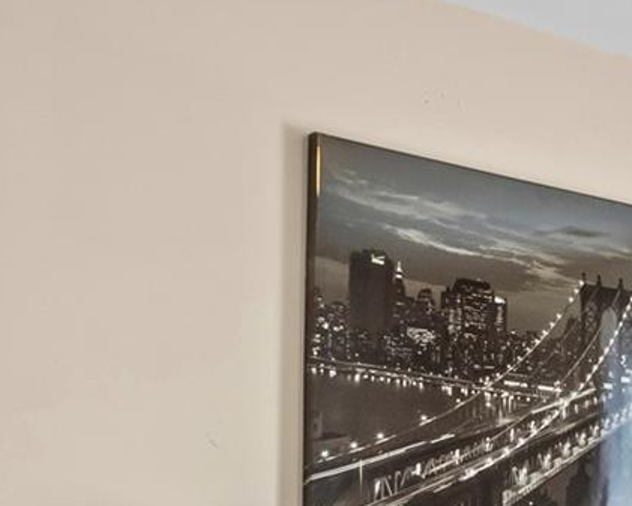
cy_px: 549
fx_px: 1366
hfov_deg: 19.6
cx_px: 1130
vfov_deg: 20.1
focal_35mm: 73
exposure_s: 1/20
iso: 1250
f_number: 8
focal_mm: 16
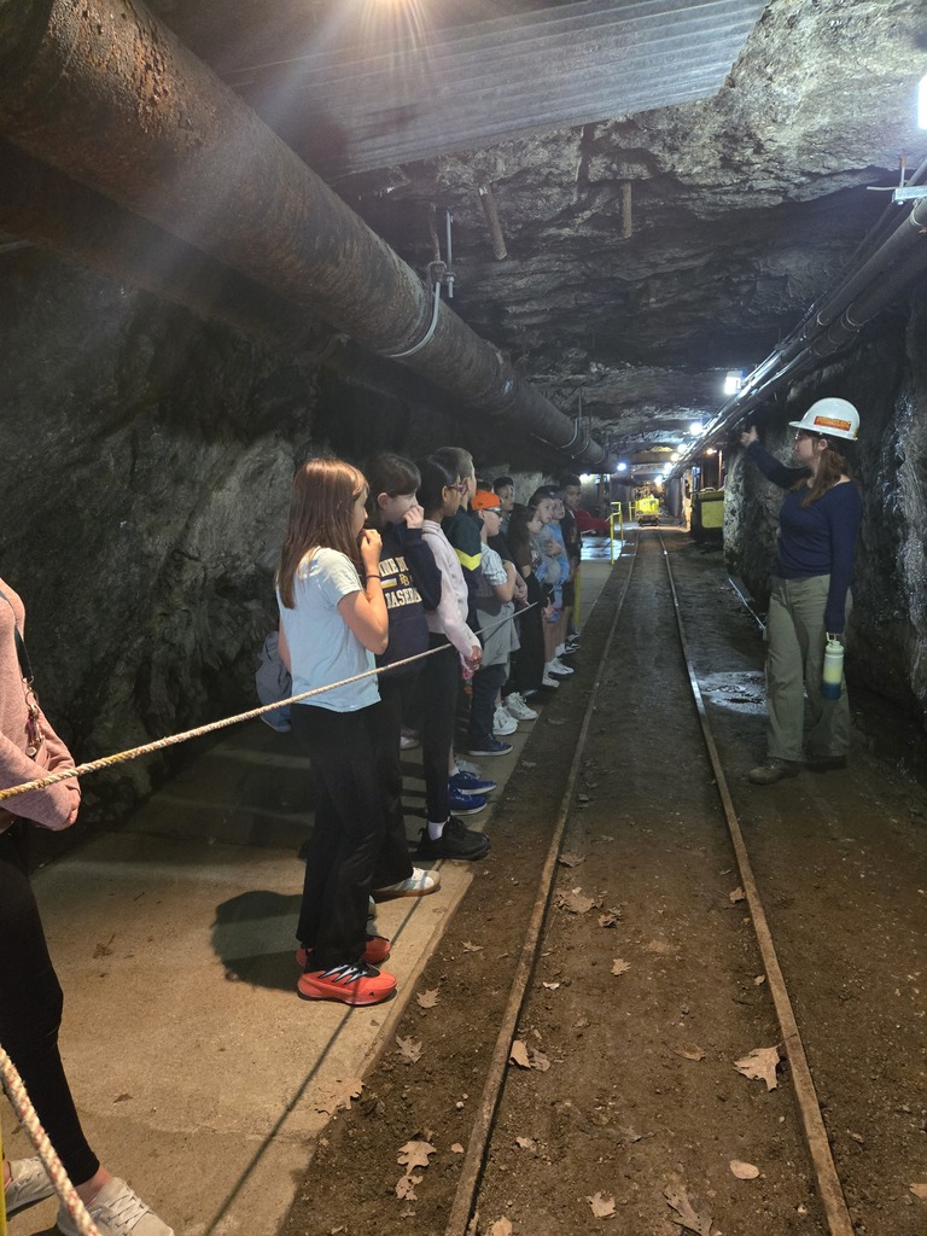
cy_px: 618
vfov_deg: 73.9
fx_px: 821
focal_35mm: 23
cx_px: 464
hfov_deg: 58.9
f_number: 1.8
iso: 1600
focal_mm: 5.4
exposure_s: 1/60
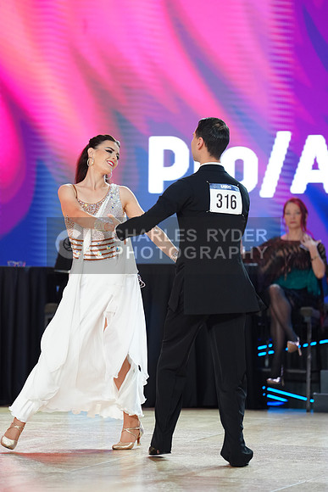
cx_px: 164
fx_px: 2731
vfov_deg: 10.3
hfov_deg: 6.9
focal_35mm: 200
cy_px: 246
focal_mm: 200
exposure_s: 1/400
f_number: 2.8
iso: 800
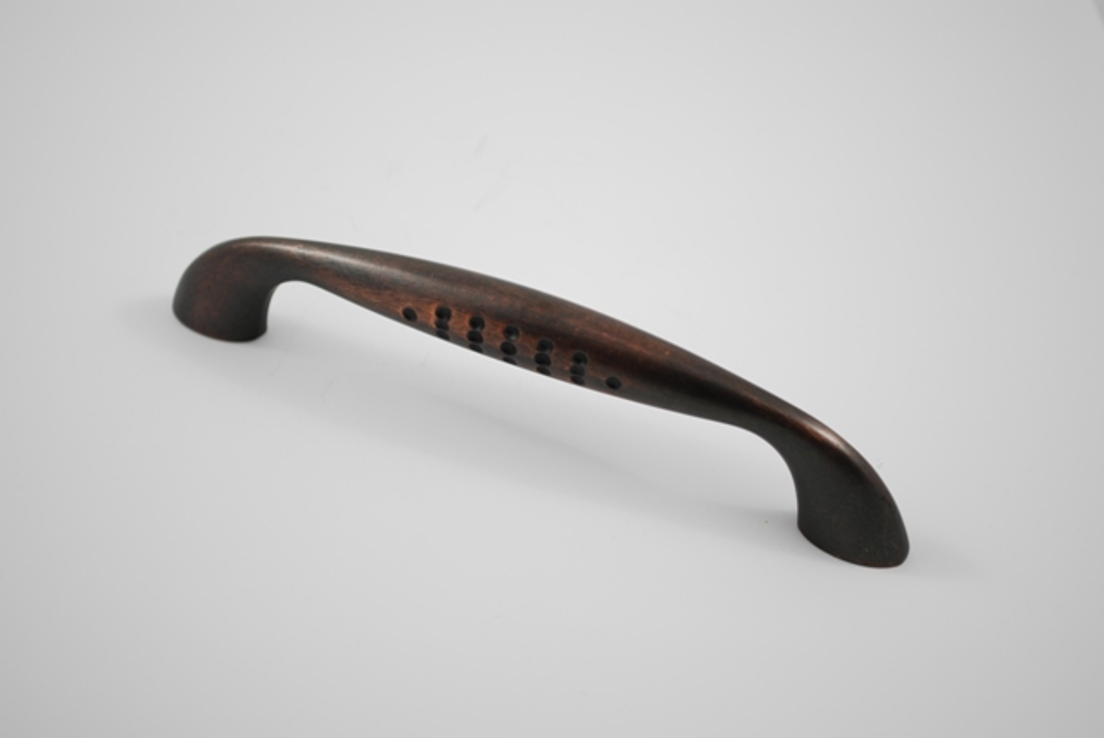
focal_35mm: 68
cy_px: 369
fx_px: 2072
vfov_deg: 20.2
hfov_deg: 29.8
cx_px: 552
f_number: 5.3
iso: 100
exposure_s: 1/20
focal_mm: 45
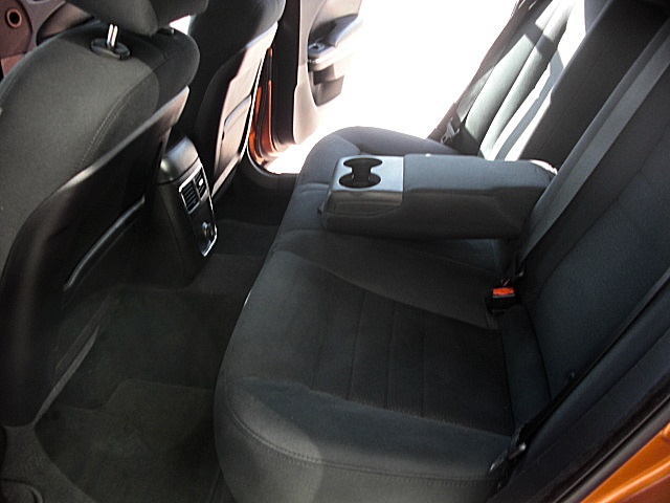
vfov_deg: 39.7
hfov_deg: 51.4
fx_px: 697
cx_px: 335
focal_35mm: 36
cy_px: 252
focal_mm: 6.3
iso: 100
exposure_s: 1/80
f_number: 2.8
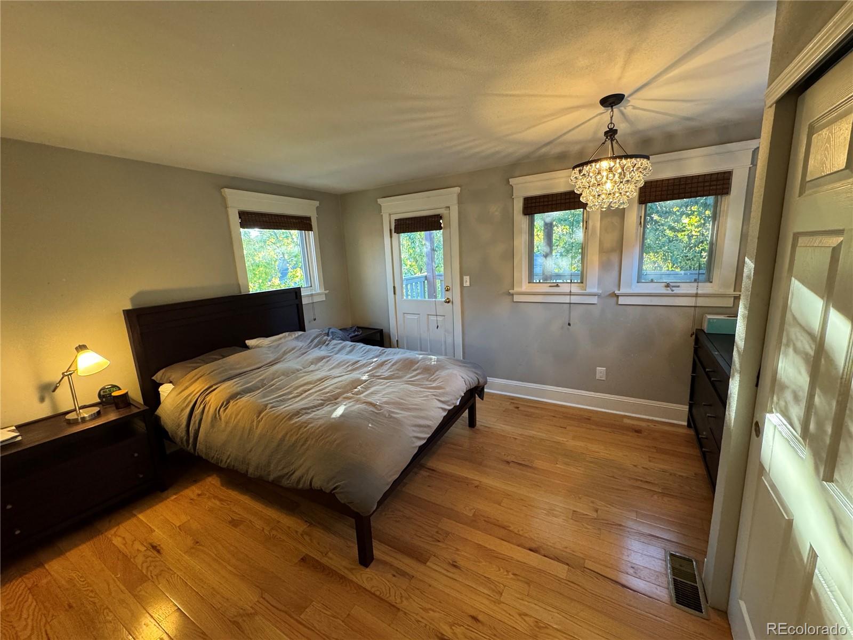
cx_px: 426
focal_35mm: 14
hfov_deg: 102.1
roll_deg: +3.1
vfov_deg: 85.7
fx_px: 345
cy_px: 320
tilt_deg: -11.1
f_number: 2.2
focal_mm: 2.22
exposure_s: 1/60
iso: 320
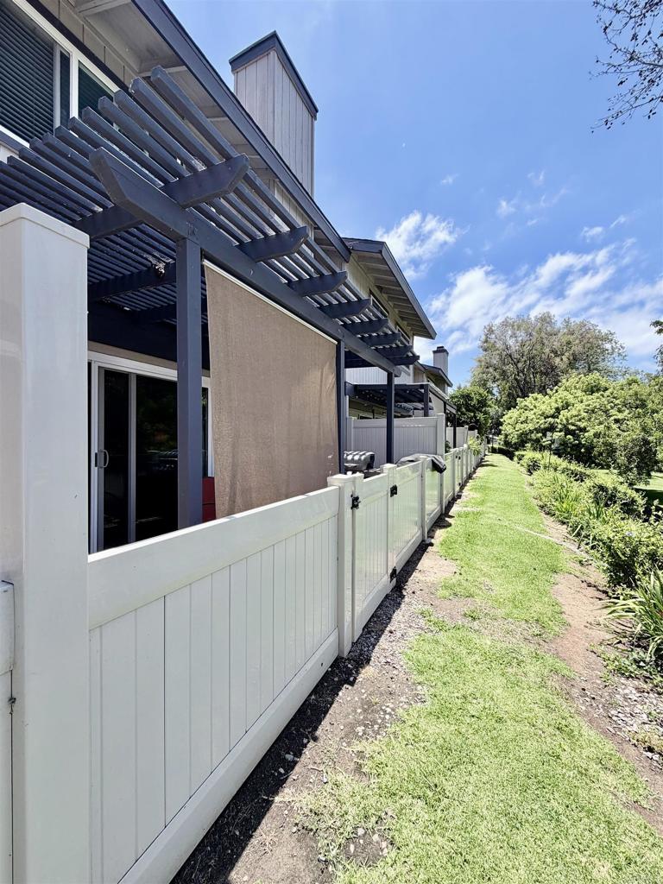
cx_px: 332
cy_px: 442
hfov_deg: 85.7
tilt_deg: +0.0
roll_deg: -0.4
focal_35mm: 14
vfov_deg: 102.1
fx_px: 358
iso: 32
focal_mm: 2.22
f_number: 2.2
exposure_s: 1/770
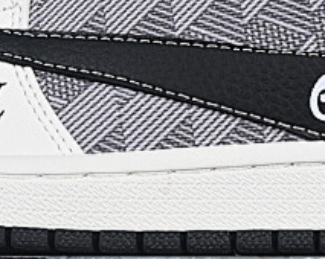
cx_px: 145
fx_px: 3431
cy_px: -87
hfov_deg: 5.4
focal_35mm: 357
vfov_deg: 4.3
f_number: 8
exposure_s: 1/80
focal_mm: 50
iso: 160
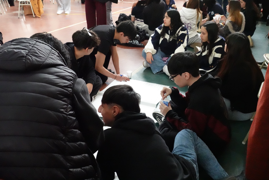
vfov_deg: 37.9
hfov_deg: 54.4
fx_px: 262
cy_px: 90
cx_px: 134
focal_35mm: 35
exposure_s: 1/100
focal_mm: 13.02
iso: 6400
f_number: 4
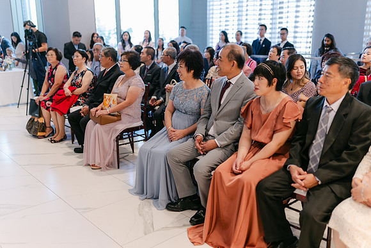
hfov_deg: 54.4
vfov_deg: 37.9
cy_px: 124
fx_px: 361
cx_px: 186
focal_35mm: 35
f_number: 1.4
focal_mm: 35
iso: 250
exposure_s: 1/125
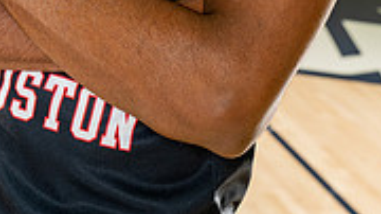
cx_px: 85
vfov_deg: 8.0
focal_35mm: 144
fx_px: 1454
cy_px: -237
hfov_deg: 14.9
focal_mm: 55
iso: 640
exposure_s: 1/250
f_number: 7.1
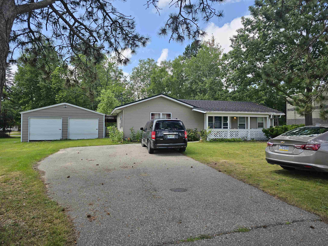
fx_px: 218
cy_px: 123
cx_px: 164
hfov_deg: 73.9
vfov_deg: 58.9
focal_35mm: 23
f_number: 1.7
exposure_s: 1/384
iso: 10
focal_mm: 6.3
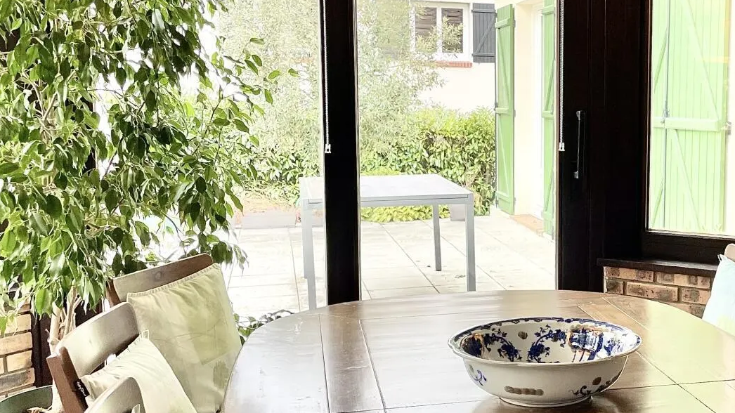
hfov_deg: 38.2
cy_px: 223
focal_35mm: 52
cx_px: 599
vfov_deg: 23.0
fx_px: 1013
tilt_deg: -6.7
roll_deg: -1.0
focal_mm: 4.2
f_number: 1.6
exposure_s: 1/100
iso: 64
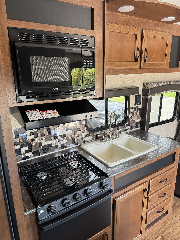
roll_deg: +1.1
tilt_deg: -16.2
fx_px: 166
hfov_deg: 56.8
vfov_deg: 71.6
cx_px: 90
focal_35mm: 24
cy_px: 120
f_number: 1.78
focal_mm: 6.76
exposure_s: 1/121
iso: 125
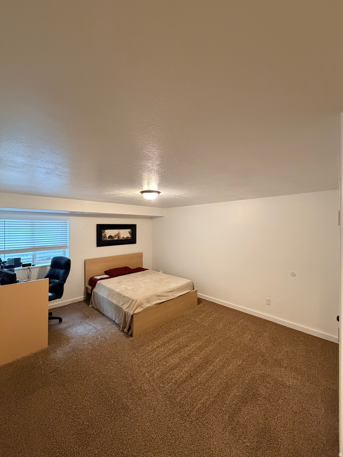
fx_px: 185
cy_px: 228
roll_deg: +0.1
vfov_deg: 102.1
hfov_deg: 85.7
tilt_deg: -0.4
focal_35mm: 14
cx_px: 172
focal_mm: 2.22
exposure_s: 1/60
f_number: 2.2
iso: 640
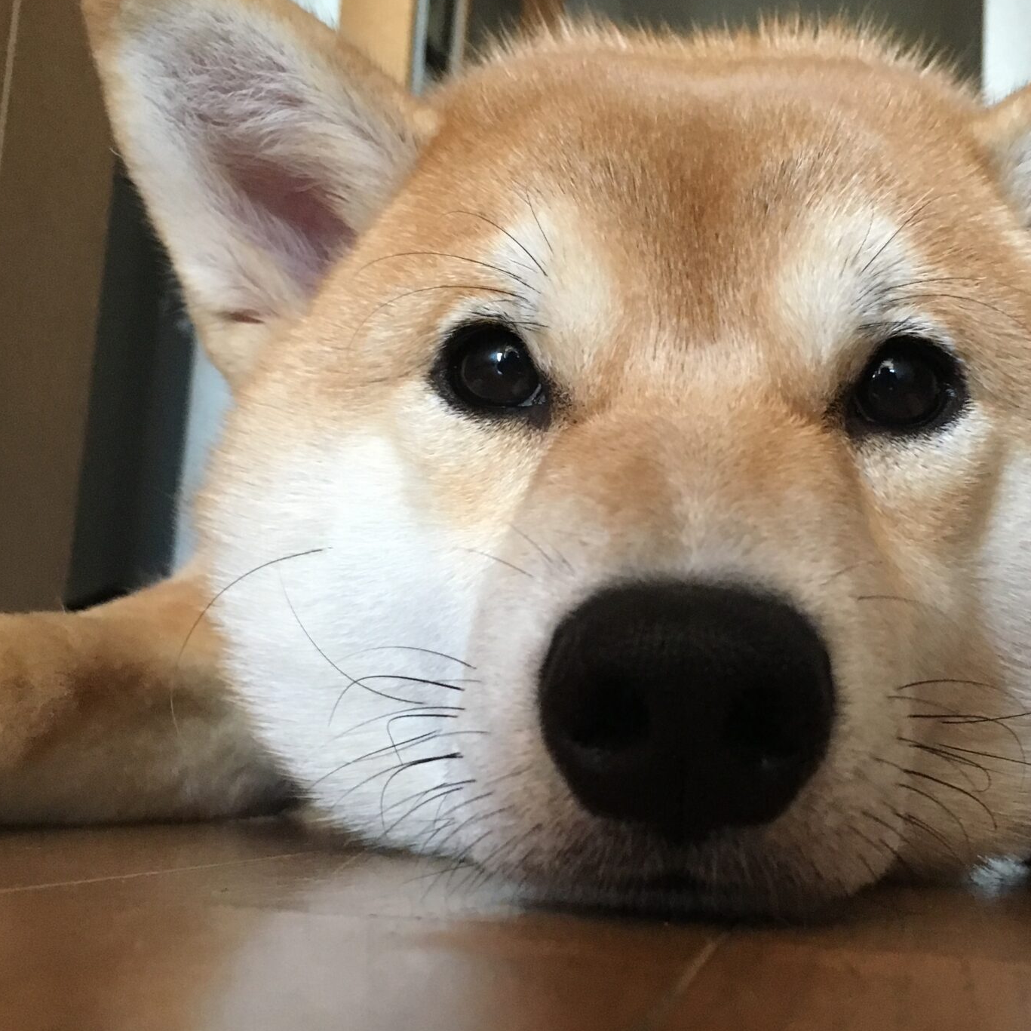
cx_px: 645
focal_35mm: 48
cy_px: 471
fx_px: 1617
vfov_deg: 35.3
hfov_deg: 35.2
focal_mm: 4.15
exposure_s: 1/20
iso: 200
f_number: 2.2
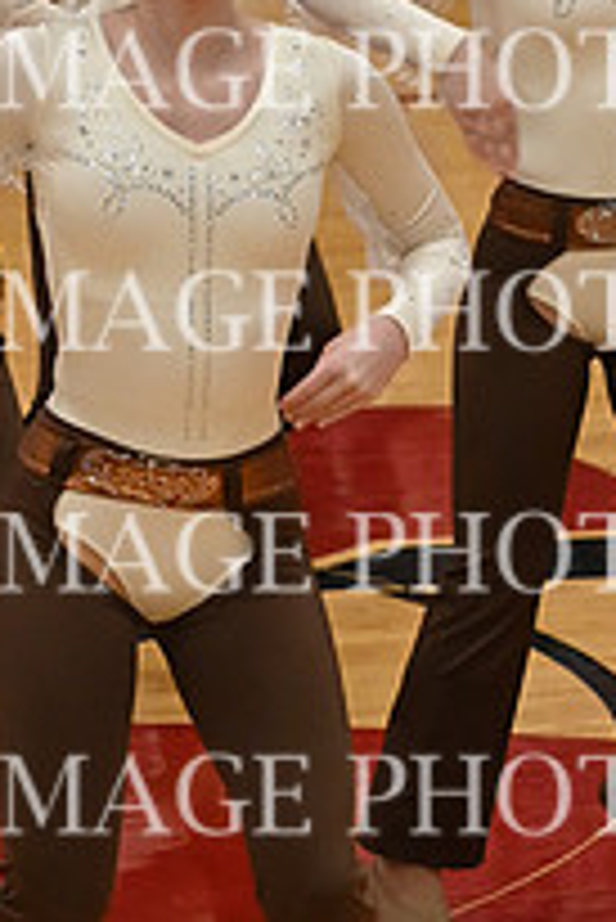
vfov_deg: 4.0
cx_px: 317
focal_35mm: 518
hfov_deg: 2.7
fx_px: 13272
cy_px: 432
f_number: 4
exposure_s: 1/400
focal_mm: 122
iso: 3200
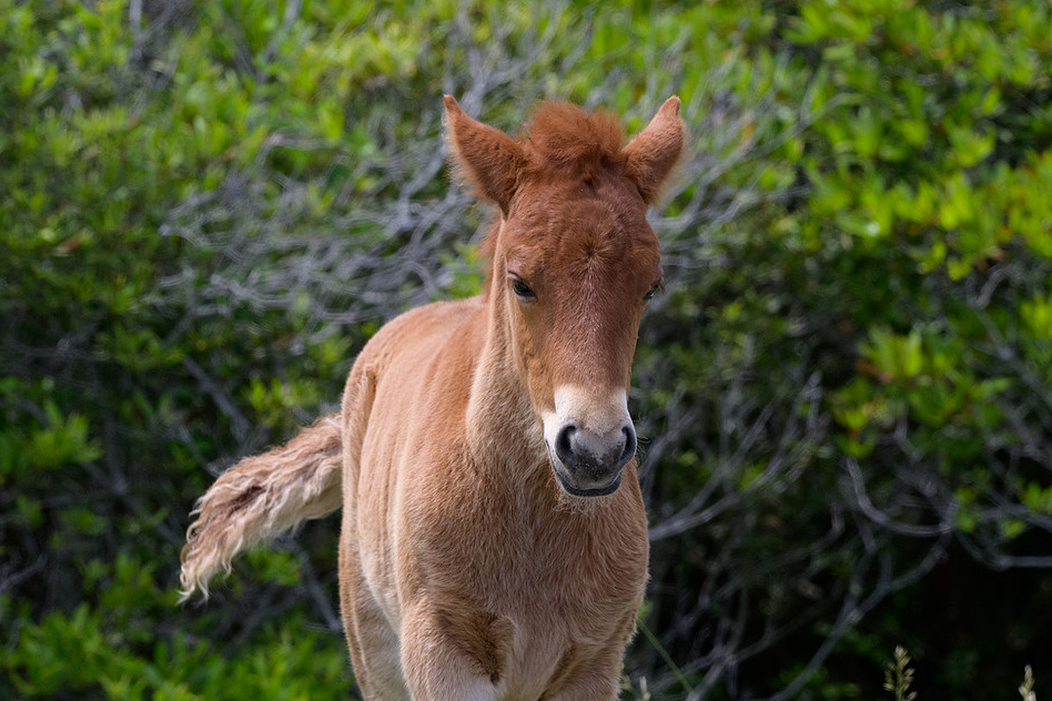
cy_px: 294
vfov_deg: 2.2
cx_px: 557
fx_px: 18262
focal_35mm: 625
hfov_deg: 3.3
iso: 1800
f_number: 10
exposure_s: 1/1600
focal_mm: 460
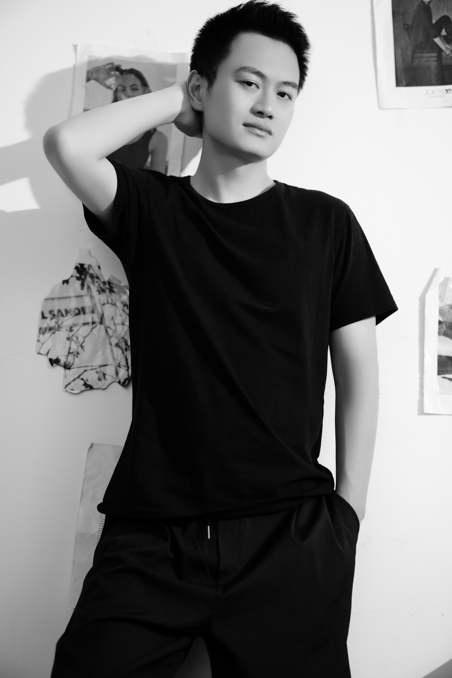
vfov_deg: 23.9
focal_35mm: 85
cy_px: 339
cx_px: 226
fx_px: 1600
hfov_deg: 16.1
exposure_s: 1/320
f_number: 1.8
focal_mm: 85
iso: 640
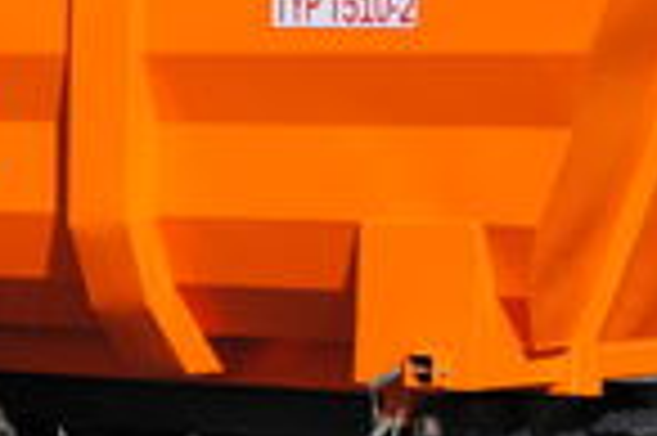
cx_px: 76
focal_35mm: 196
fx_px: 3573
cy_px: 191
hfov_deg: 10.5
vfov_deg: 7.0
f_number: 9
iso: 100
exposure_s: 1/320
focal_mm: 38
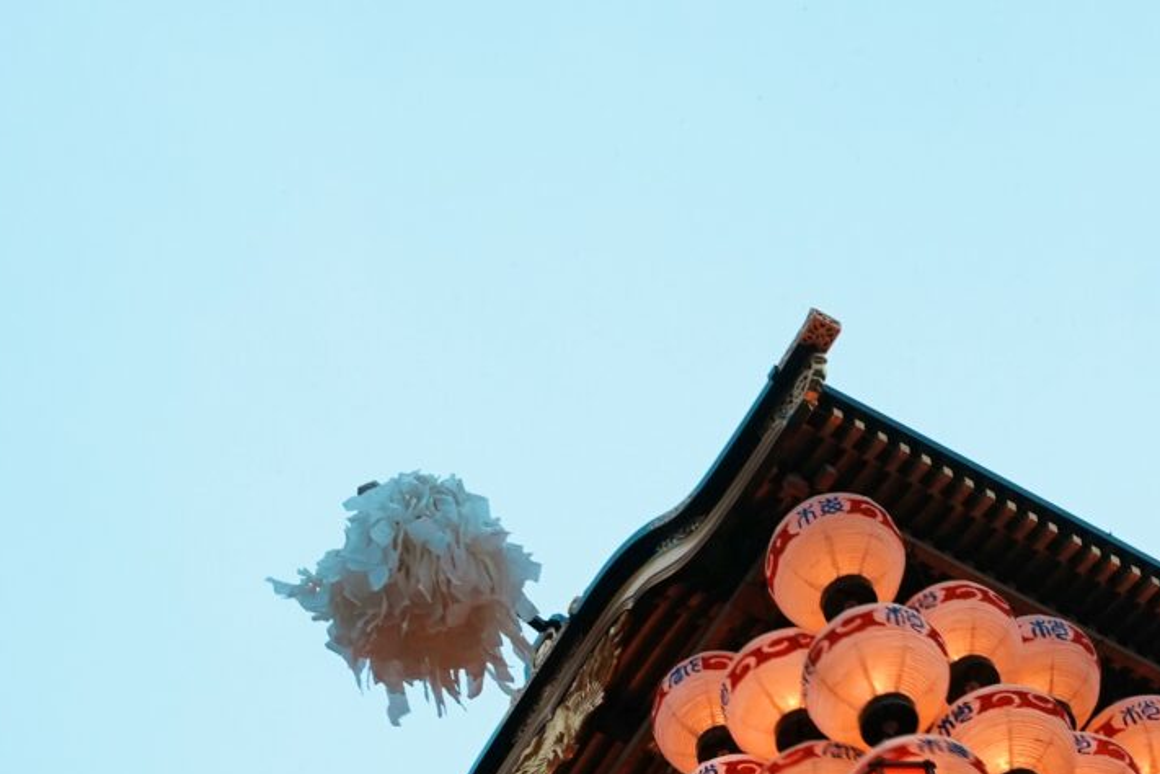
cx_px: 377
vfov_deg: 16.7
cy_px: 1263
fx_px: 2320
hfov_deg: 27.9
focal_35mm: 72
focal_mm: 20
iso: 800
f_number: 6.3
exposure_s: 1/40
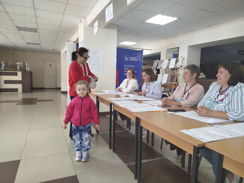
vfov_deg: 56.8
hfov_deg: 71.6
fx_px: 169
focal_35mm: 24
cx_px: 122
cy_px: 92
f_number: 1.7
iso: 200
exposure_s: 1/33
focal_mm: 5.31
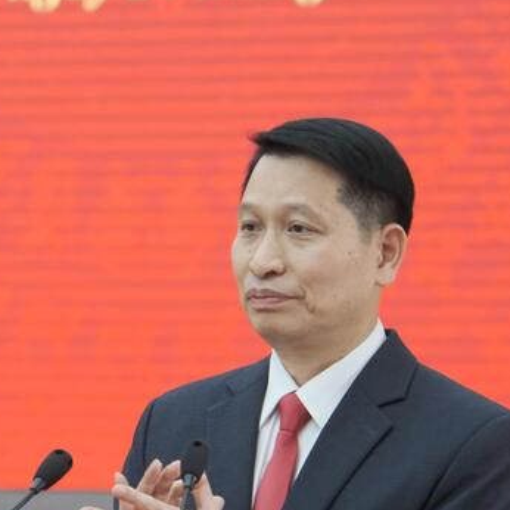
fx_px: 3934
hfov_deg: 7.4
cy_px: 315
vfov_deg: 7.4
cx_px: 96
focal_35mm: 236
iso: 4000
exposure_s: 1/240
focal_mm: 80
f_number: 4
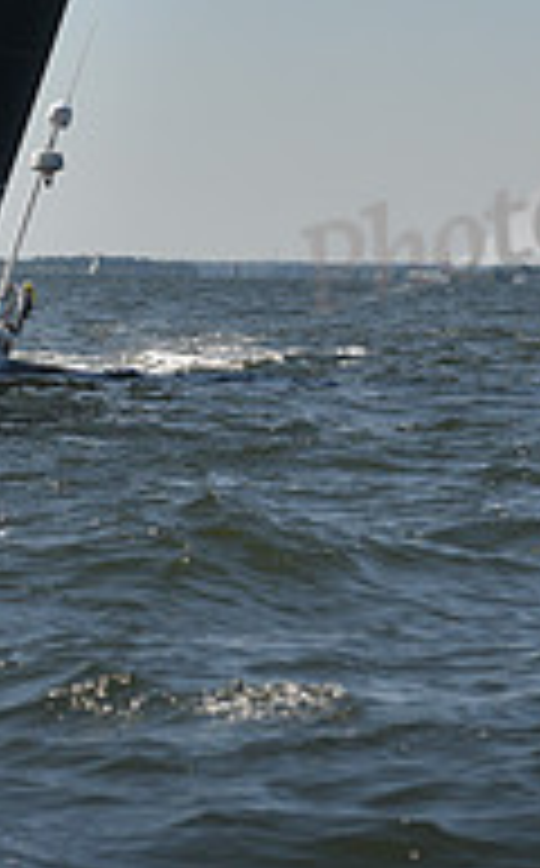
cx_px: 70
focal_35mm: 264
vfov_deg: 7.8
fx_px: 6240
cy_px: -427
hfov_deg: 5.0
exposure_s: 1/1600
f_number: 4
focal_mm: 86
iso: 250
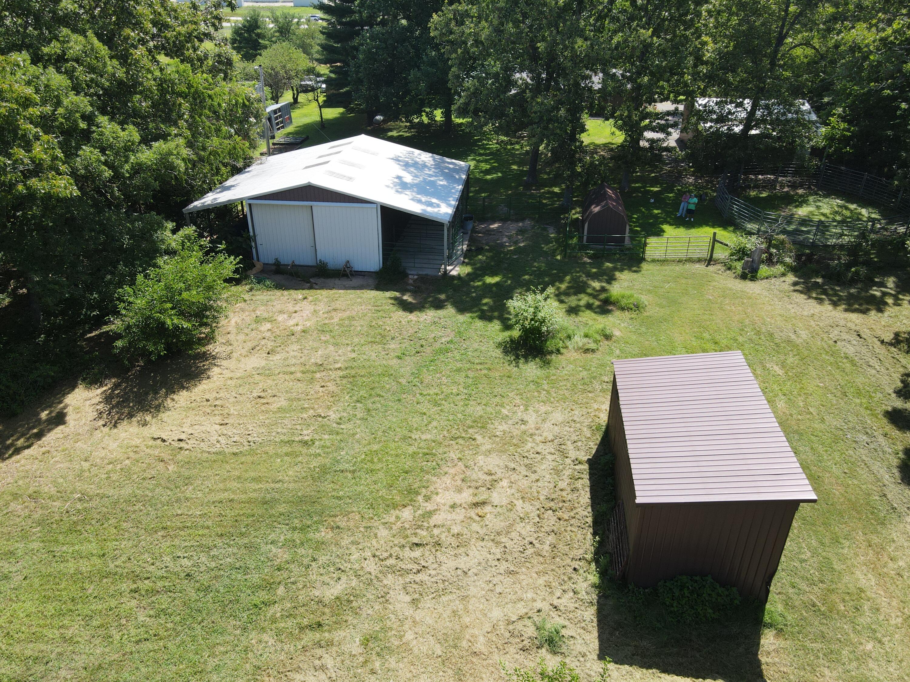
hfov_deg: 71.6
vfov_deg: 56.8
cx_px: 455
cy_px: 341
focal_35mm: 24
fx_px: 631
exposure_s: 1/320
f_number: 2.8
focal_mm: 4.5
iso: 110
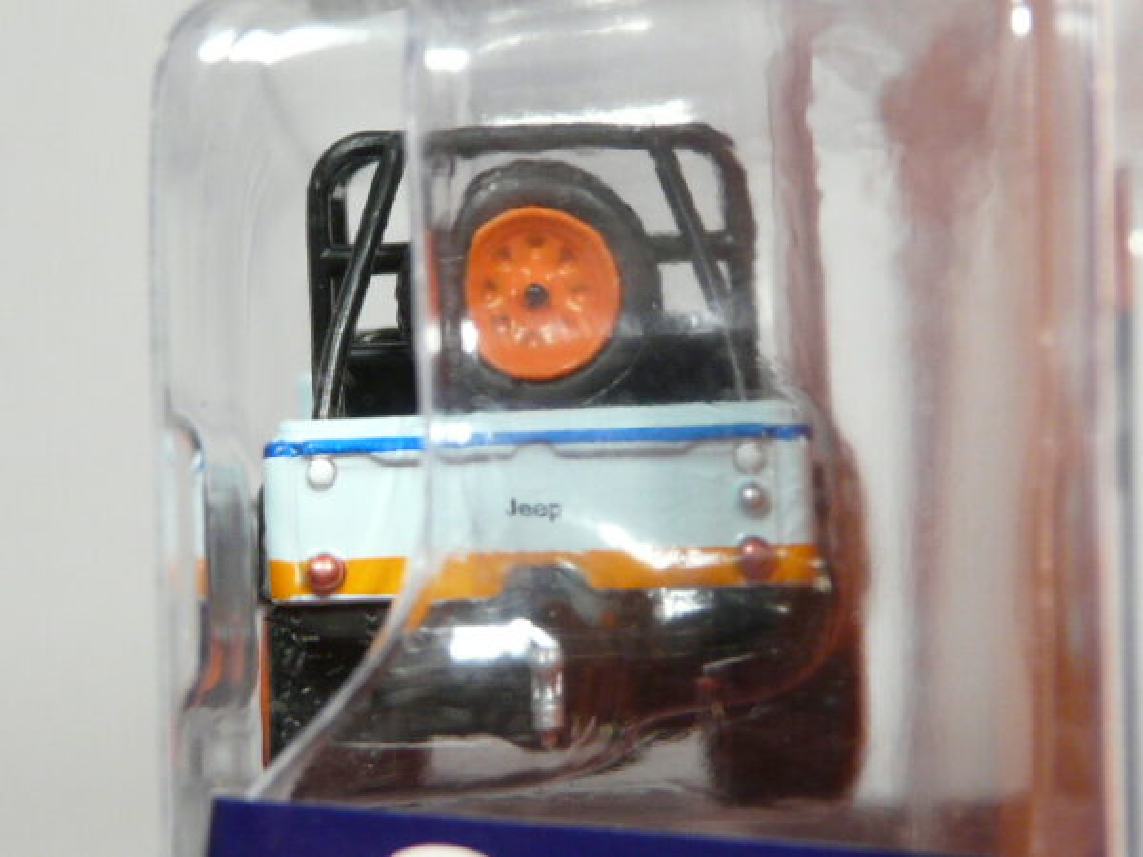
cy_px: 428
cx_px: 572
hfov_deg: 11.7
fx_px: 5580
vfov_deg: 8.8
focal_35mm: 169
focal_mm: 17.5
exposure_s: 1/50
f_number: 3.6
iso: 200
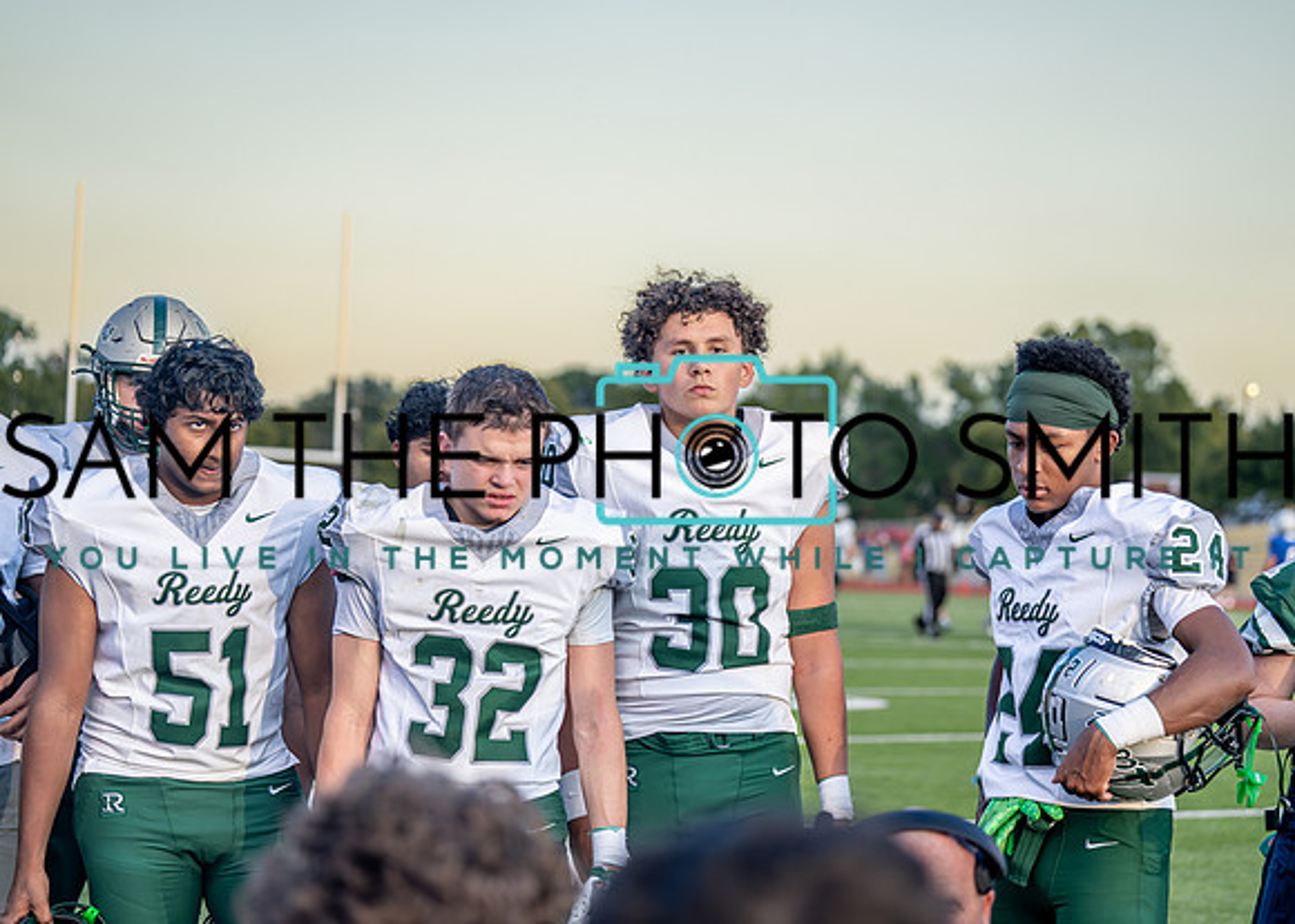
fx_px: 2827
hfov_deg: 25.8
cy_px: 448
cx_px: 722
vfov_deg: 18.6
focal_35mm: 77
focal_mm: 70
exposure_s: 1/1250
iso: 320
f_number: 2.8
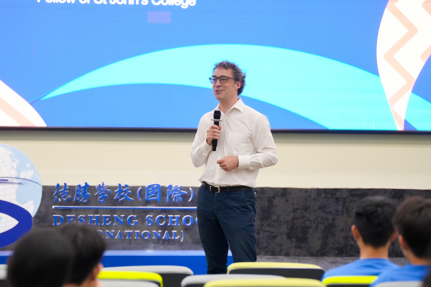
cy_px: 144
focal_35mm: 183
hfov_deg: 11.2
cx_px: 216
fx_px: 2191
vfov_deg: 7.5
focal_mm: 122
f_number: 2.8
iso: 2000
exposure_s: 1/160
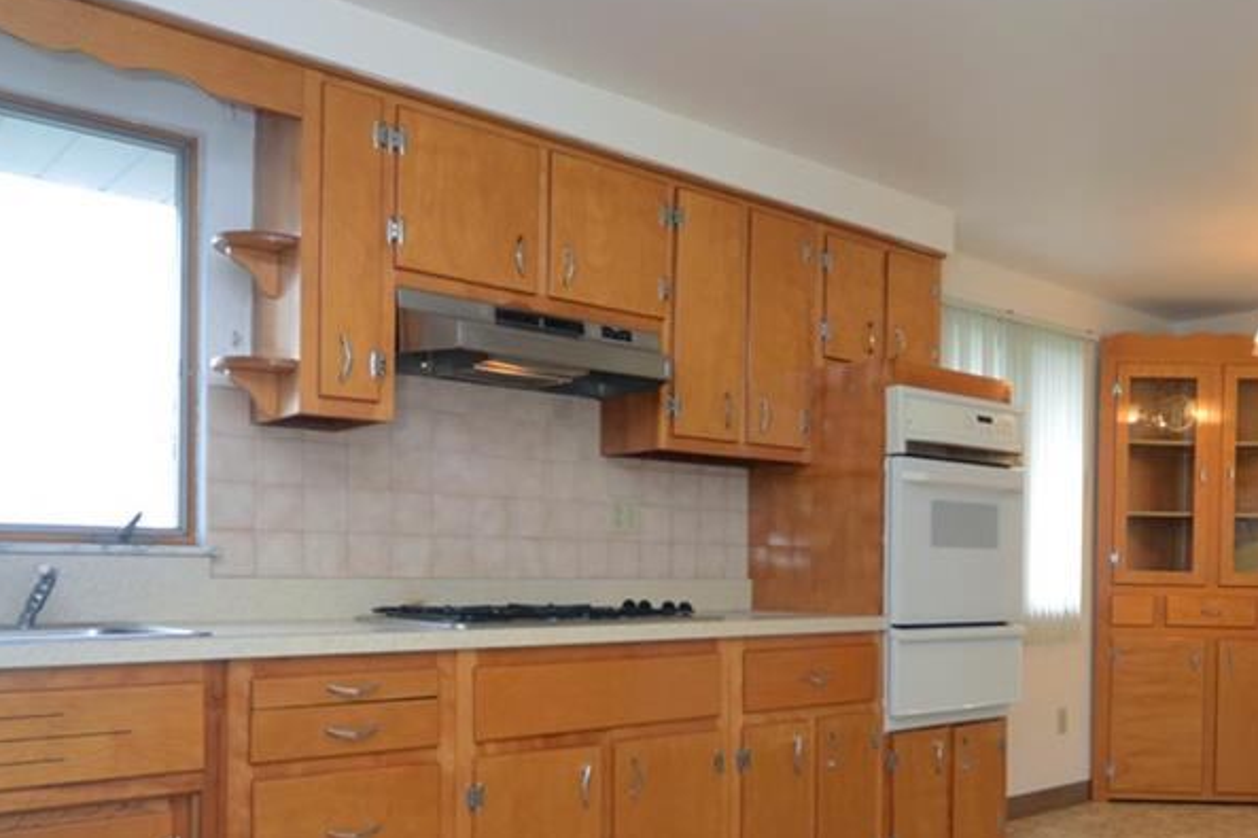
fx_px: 1083
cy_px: 551
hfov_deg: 59.1
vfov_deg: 41.8
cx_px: 827
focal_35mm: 31
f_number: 5.6
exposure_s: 1/100
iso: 800
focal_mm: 12
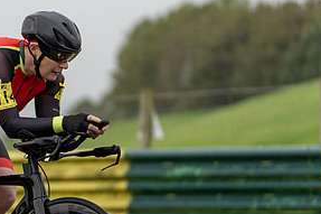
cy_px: 120
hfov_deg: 5.8
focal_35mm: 356
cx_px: 0
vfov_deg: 3.9
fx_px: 3172
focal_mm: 148
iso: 160
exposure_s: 1/1000
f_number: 2.8
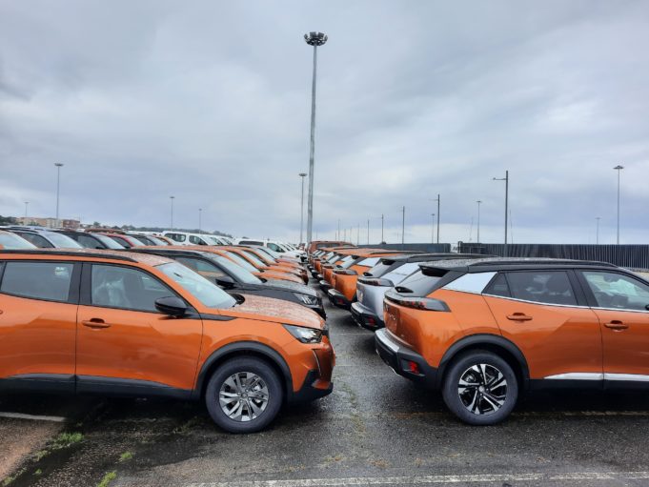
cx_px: 324
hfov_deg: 69.4
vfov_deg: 54.9
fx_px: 469
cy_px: 244
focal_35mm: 25
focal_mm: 4.6
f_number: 2
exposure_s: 1/753
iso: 32
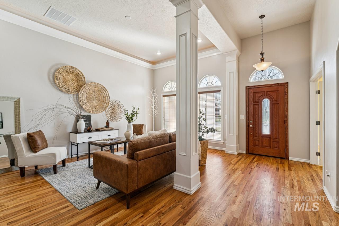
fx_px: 153
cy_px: 113
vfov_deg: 73.1
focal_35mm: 16
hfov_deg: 96.0
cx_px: 170
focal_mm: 16.2
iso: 400
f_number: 13
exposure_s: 1/15
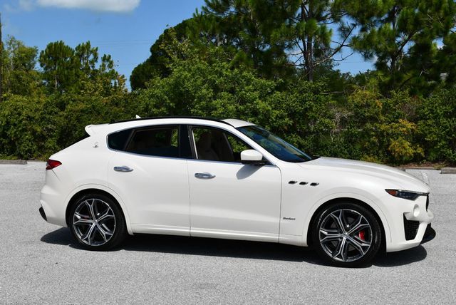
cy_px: 152
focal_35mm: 48
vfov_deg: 28.1
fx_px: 609
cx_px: 228
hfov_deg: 41.1
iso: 100
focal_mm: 24
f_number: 9
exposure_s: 1/320
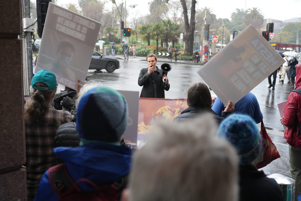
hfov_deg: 44.5
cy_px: 100
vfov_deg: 30.5
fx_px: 368
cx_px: 150
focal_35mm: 44
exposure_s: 1/320
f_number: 4
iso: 800
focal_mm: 44
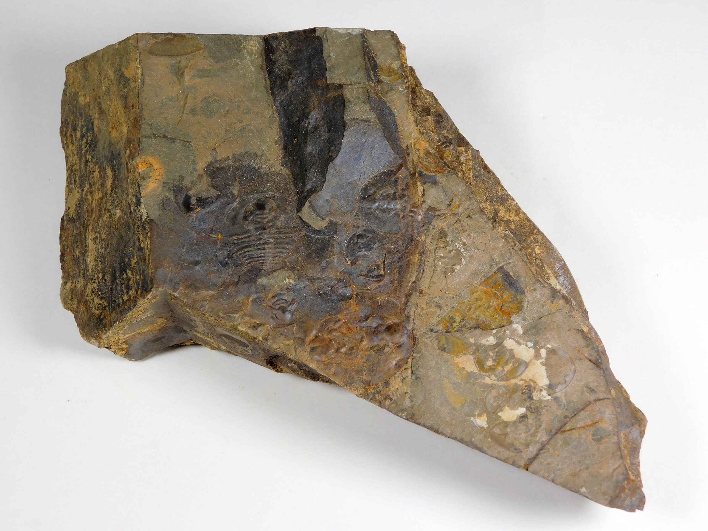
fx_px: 1636
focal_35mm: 80
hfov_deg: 24.4
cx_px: 354
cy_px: 266
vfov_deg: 18.4
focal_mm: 14.2
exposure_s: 1/200
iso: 125
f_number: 4.4
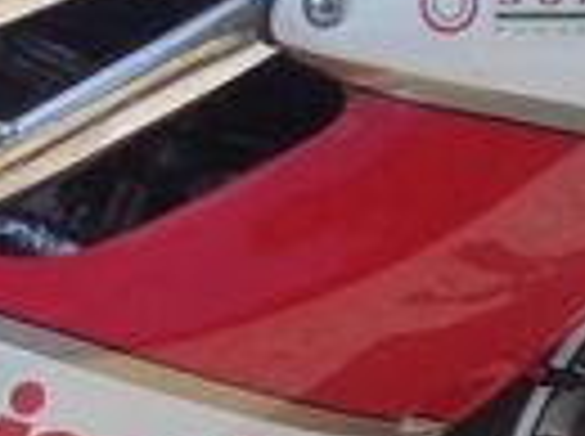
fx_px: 3222
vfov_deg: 7.7
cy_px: 166
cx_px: -518
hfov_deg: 9.8
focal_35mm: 191
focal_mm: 3.31
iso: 50
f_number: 2.2
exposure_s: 1/771
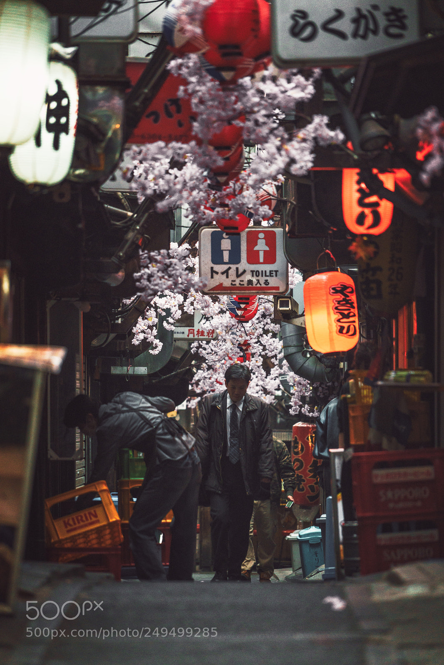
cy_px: 332
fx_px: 3477
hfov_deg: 7.3
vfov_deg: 10.9
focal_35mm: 188
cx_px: 222
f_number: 4
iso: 2000
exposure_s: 1/400
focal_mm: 188
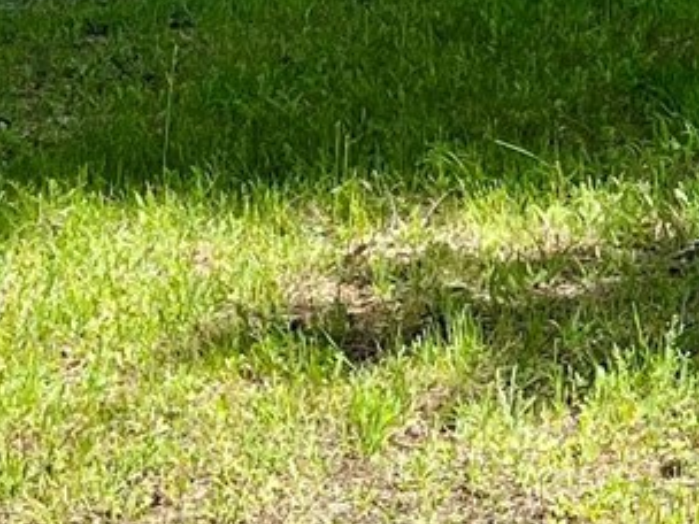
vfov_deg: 8.4
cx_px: -41
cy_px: -55
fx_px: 3534
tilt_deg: -14.8
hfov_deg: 11.2
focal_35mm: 175
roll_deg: +2.2
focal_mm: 5.7
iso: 50
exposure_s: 1/1645
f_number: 1.5
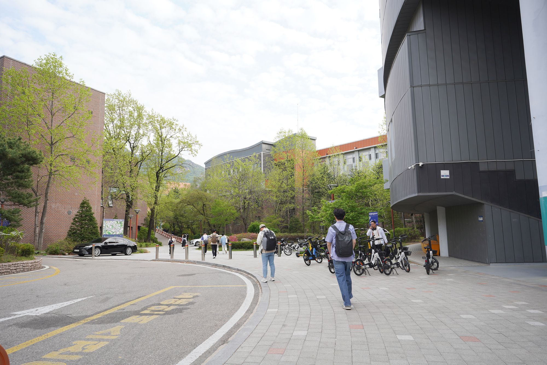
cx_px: 274
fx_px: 365
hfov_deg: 73.7
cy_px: 182
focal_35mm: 24
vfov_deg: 53.1
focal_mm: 24
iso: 100
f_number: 7.1
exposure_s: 1/100
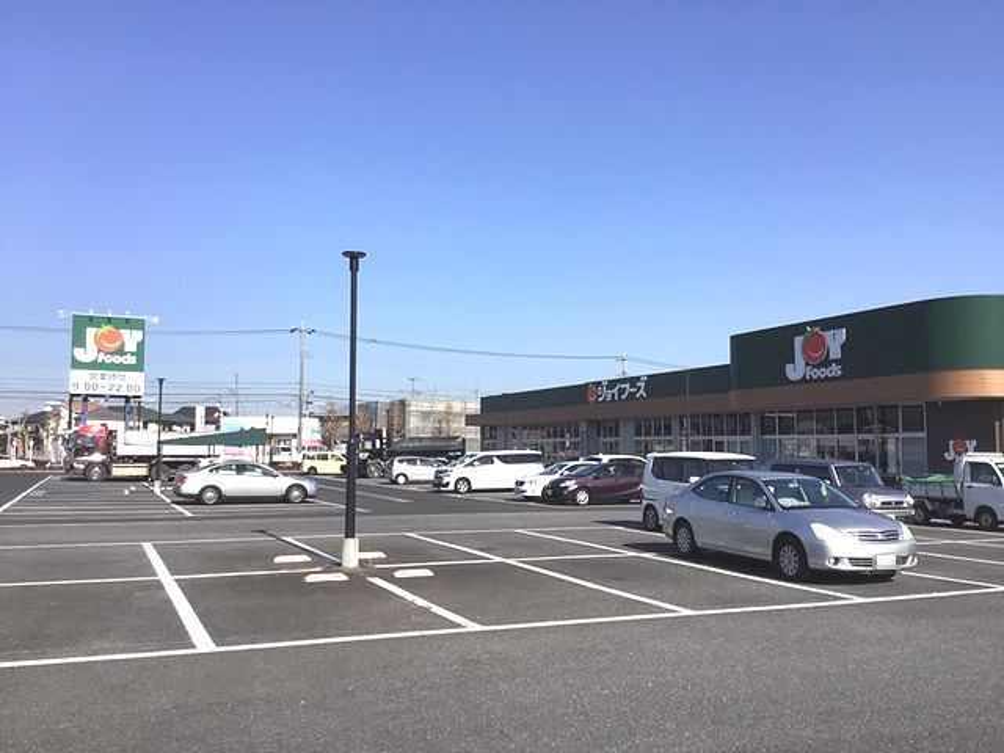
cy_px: 376
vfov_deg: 45.4
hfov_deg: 58.4
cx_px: 502
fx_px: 899
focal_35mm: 31
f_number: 2.4
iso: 25
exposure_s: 1/1538
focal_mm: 3.3
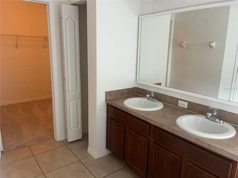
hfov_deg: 67.3
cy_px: 89
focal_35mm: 26
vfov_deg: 53.1
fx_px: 179
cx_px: 119
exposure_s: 1/60
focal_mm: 5.1
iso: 160
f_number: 1.6
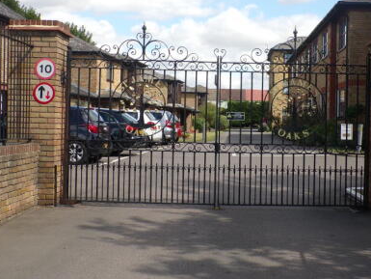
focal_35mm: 56
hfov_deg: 33.9
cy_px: 112
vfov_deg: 26.1
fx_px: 600
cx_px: 259
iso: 80
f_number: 4.7
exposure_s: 1/340
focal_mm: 6.6
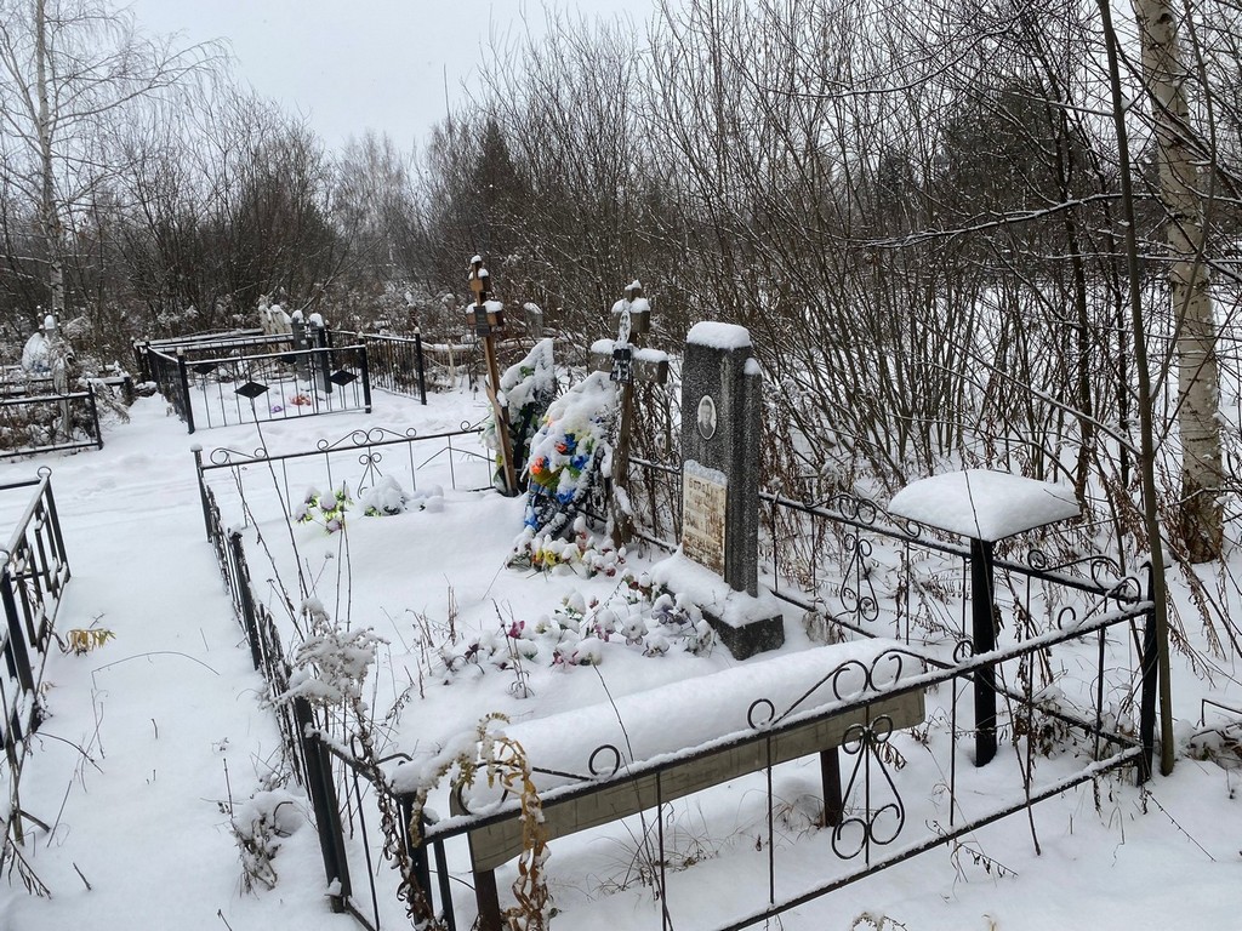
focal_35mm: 26
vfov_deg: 53.1
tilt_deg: -6.5
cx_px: 621
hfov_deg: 67.3
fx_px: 933
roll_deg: -1.3
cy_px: 466
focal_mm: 4.25
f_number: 1.8
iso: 32
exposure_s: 1/301
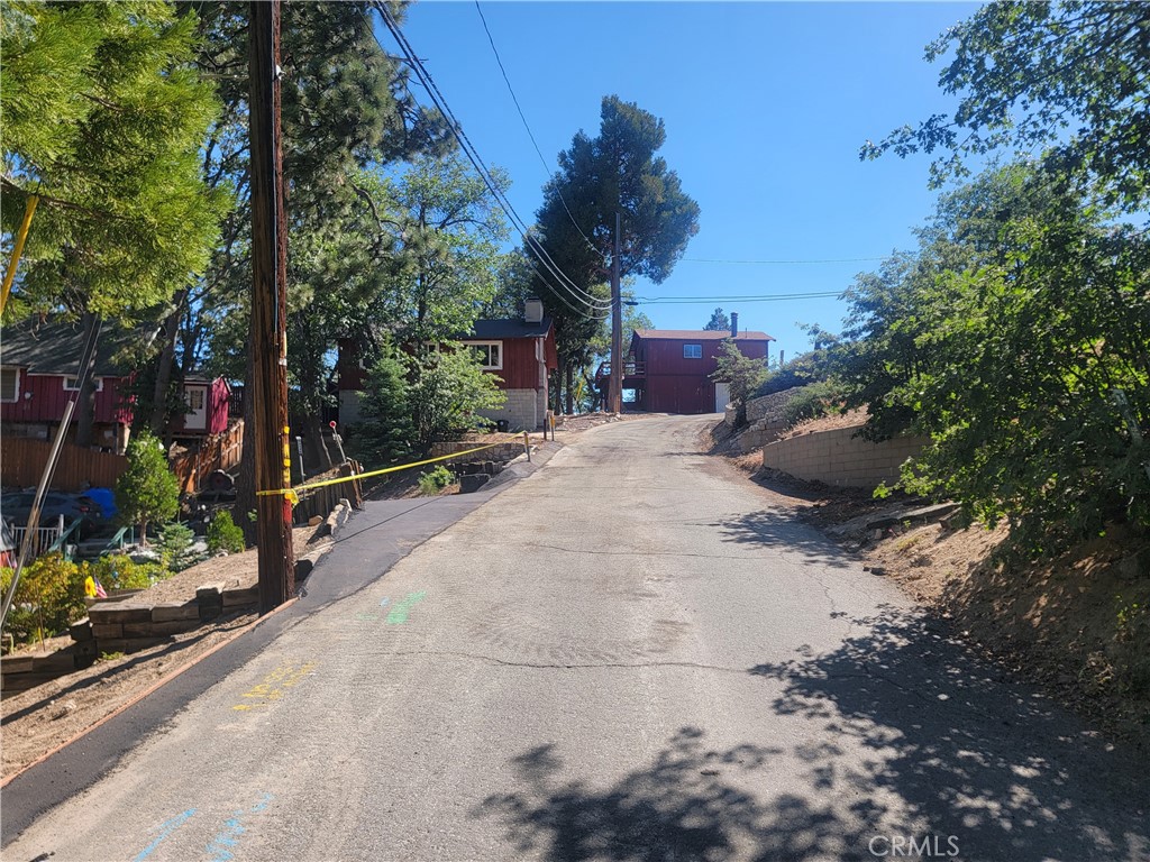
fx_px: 797
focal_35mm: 24
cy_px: 431
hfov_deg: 71.6
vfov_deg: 56.8
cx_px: 575
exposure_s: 1/516
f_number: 1.8
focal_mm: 6.7
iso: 16
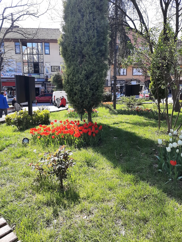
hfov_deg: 53.1
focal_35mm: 26
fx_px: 182
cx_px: 91
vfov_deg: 67.3
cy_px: 121
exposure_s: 1/1015
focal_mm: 3.93
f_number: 1.7
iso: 40
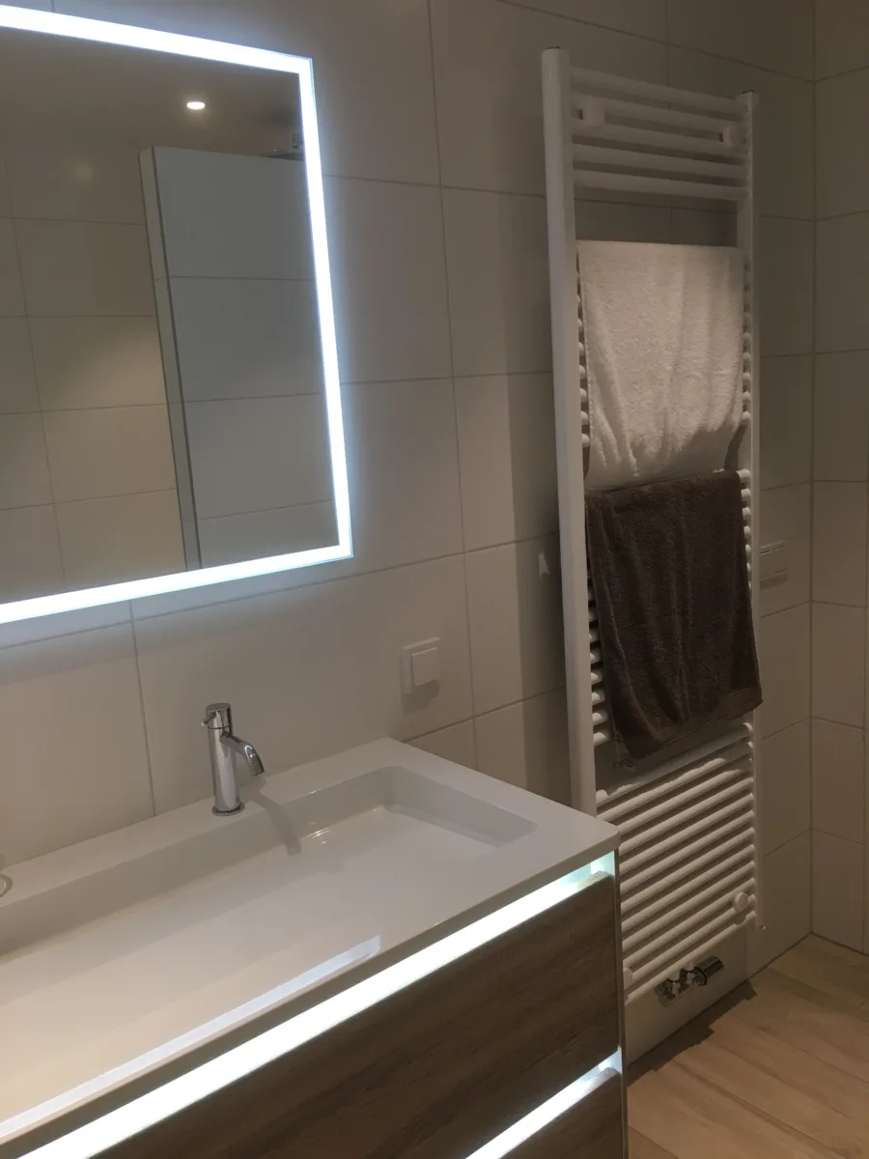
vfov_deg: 61.7
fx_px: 971
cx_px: 434
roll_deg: +3.5
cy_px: 580
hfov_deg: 48.2
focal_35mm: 29
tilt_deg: -9.9
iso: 32
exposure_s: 1/33
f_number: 2.2
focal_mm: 4.15
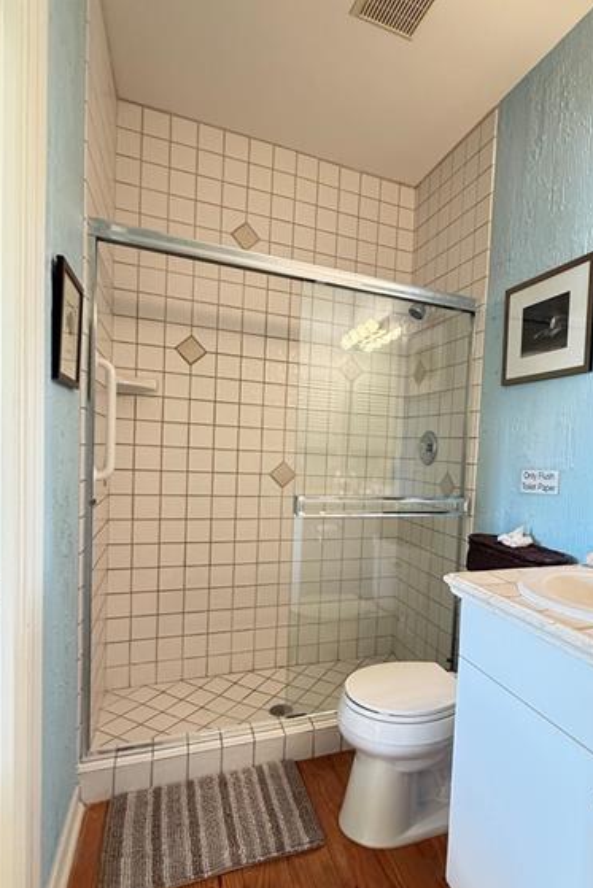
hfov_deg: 60.8
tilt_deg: -3.2
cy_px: 481
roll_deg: -3.8
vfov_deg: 83.8
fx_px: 494
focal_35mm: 20
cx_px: 383
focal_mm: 2.22
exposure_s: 1/60
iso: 500
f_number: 2.2
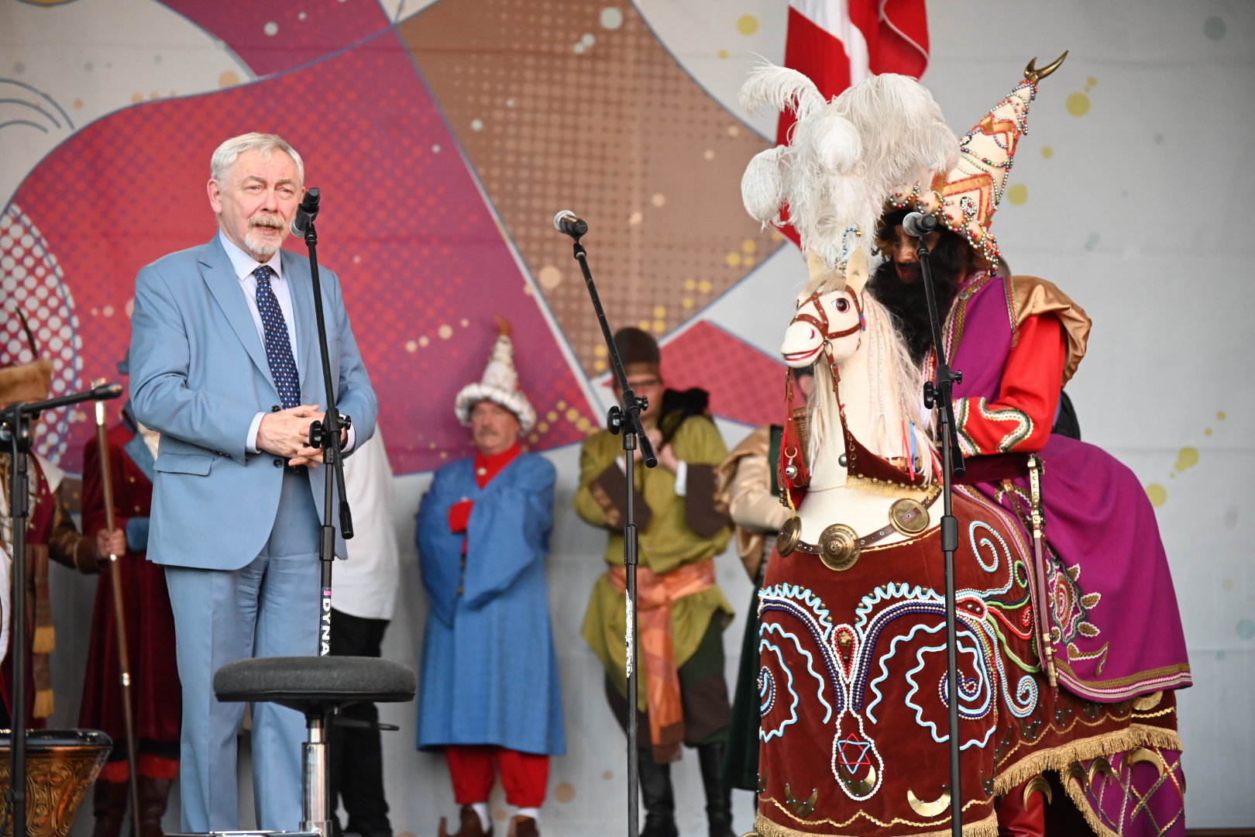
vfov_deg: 11.2
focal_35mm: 122
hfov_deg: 16.8
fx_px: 4253
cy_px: 418
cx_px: 628
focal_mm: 122
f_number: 4.8
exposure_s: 1/500
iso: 3200
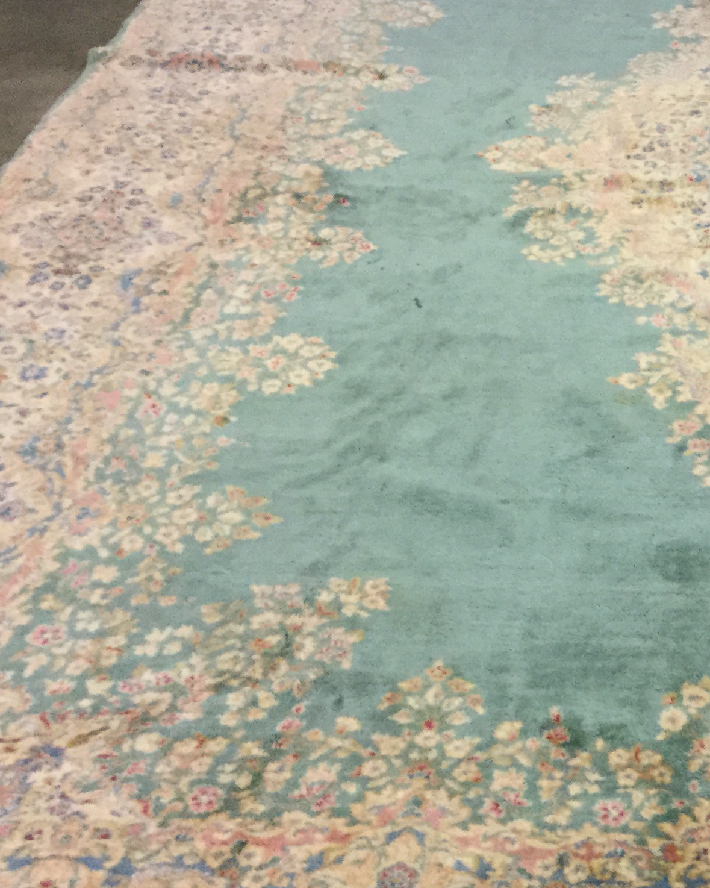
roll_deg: -1.5
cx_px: 700
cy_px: 527
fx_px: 1760
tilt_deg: -35.2
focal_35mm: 67
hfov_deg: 22.0
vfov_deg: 28.2
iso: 125
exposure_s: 1/30
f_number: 2.4
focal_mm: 3.3
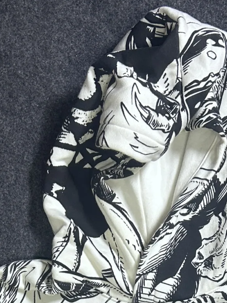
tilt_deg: -63.1
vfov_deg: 20.2
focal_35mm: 85
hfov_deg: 17.3
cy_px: 438
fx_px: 743
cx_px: 159
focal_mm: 5.7
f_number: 1.5
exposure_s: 1/50
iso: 125
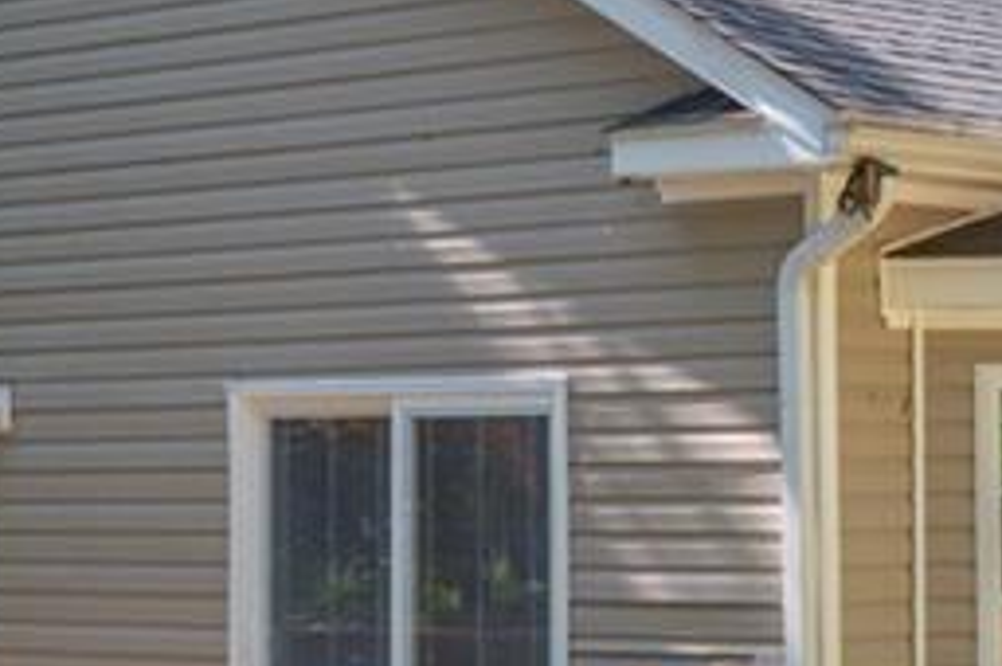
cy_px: 472
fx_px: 3447
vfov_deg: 11.0
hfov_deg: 16.4
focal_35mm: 124
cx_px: 849
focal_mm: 31
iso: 400
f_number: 7.1
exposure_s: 1/800
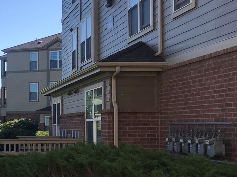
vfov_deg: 22.8
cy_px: 119
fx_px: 438
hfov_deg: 29.3
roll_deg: -0.4
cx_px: 32
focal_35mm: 64
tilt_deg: +2.4
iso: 20
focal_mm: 3.99
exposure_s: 1/1709
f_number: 1.8
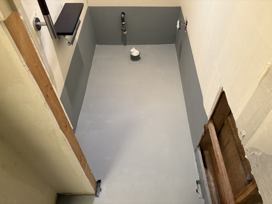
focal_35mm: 26
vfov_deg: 53.1
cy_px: 102
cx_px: 136
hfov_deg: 67.3
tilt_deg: -50.1
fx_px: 204
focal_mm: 5.96
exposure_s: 1/60
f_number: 1.6
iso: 250
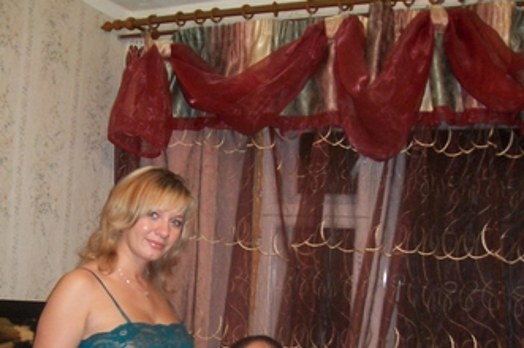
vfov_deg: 25.4
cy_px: 332
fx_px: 742
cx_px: 260
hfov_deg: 38.9
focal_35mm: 51
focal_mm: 6
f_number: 2.7
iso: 160
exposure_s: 1/30
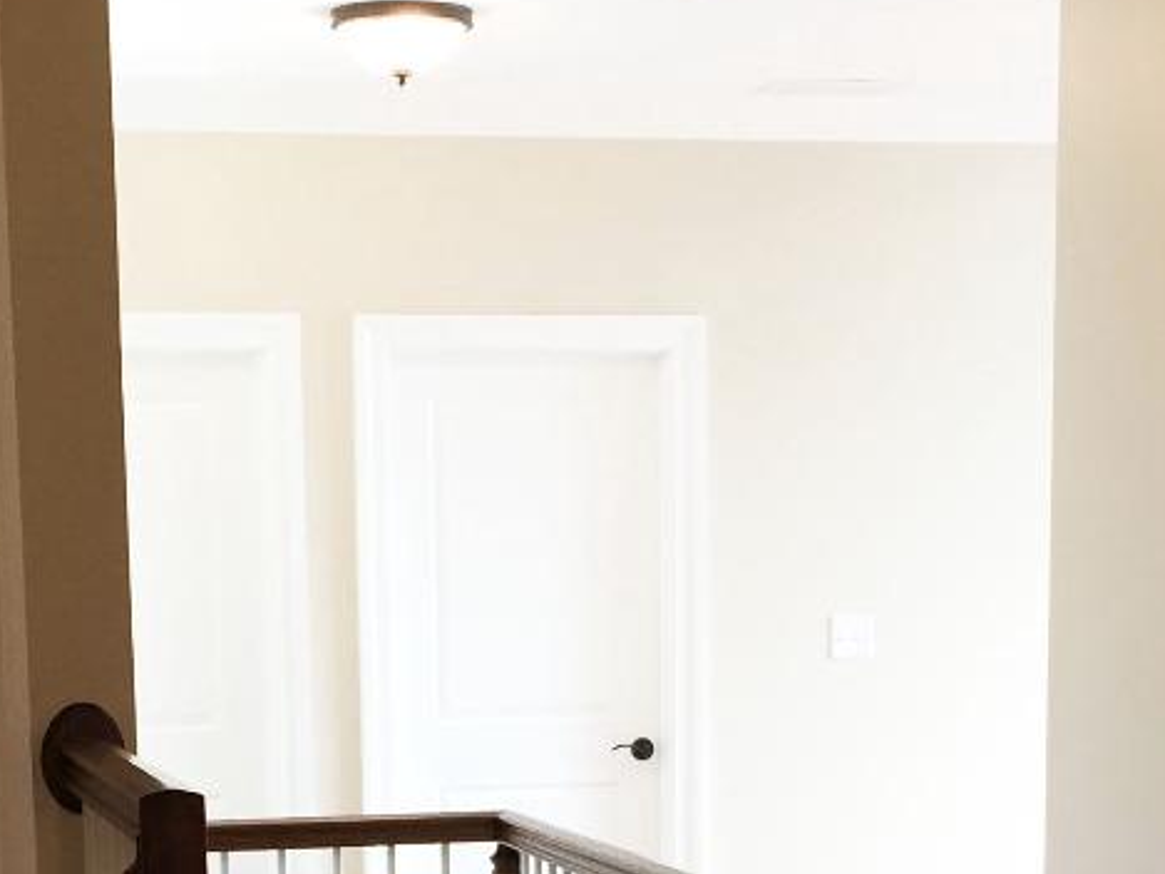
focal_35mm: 89
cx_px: 519
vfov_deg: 15.9
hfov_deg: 22.0
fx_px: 2996
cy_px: 1065
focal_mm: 4.15
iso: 32
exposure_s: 1/40
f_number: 2.2
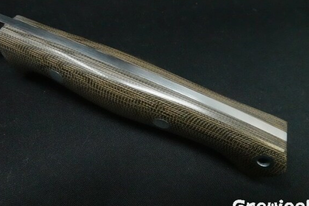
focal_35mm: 27
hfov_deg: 67.3
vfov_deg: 47.9
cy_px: 106
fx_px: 232
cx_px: 145
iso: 6400
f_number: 8
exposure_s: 1/250
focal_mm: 9
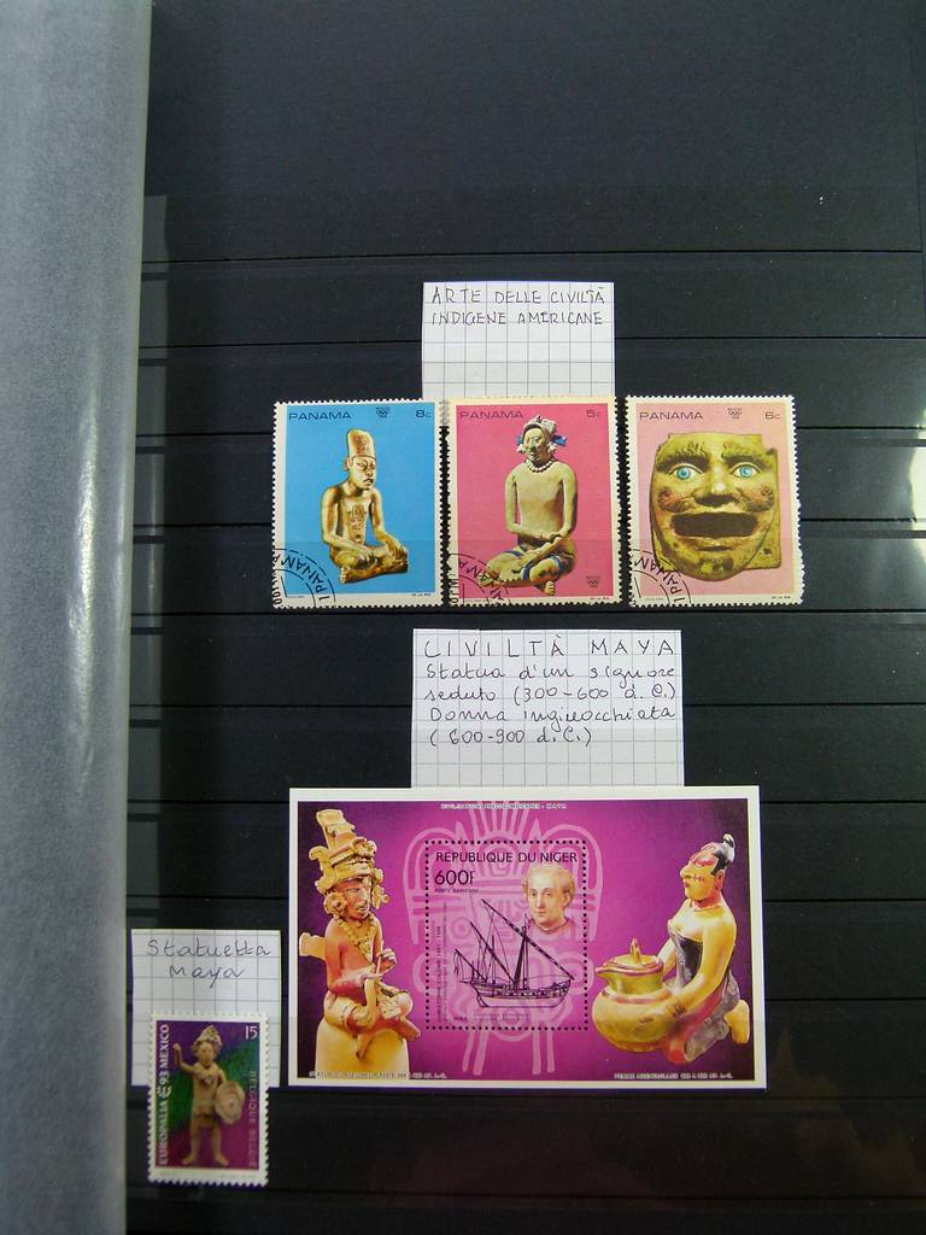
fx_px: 1213
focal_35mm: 34
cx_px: 463
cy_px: 618
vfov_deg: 54.0
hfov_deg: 41.8
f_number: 3
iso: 100
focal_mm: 6.1
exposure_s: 1/100
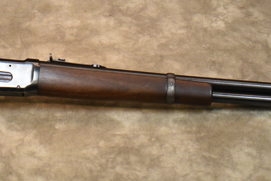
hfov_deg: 20.4
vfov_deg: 13.7
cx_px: 38
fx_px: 741
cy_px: -6
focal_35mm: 98
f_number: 3.8
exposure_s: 1/125
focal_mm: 23
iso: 1100
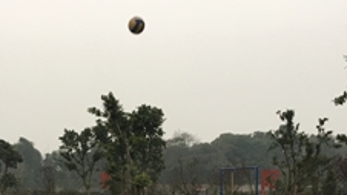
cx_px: 147
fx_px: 644
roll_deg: -0.6
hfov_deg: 30.1
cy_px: 228
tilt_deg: -1.8
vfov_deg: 16.6
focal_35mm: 70
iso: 25
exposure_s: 1/33
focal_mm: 4.15
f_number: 2.2
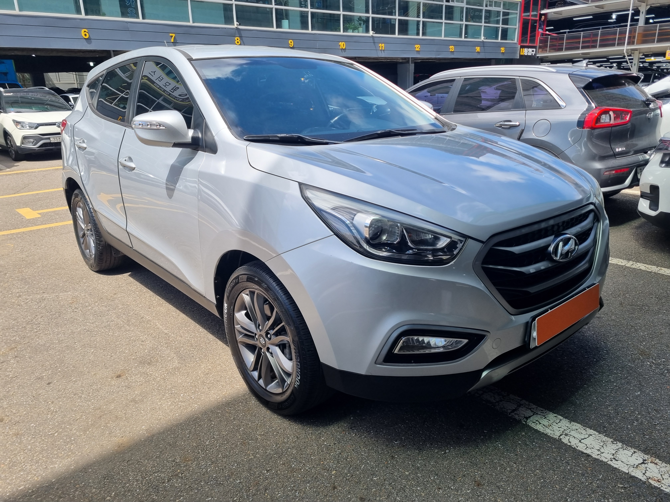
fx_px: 503
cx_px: 335
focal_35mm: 26
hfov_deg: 67.3
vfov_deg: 53.1
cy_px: 251
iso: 50
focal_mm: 5.4
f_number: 1.8
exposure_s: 1/1372
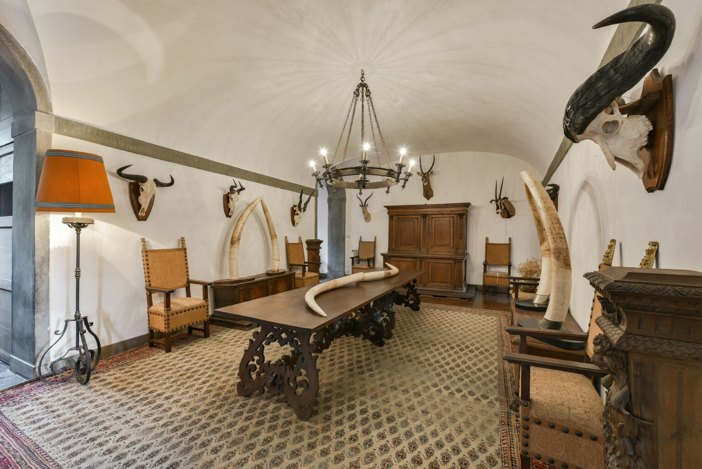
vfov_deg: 81.2
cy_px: 234
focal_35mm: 14
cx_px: 351
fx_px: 273
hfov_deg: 104.2
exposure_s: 1.6
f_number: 8
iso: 100
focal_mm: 14
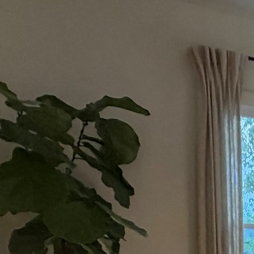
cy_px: 327
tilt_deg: -6.4
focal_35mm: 67
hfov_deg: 19.8
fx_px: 556
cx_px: 443
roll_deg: -1.1
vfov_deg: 23.0
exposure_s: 1/60
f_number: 2.2
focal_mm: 2.22
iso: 500
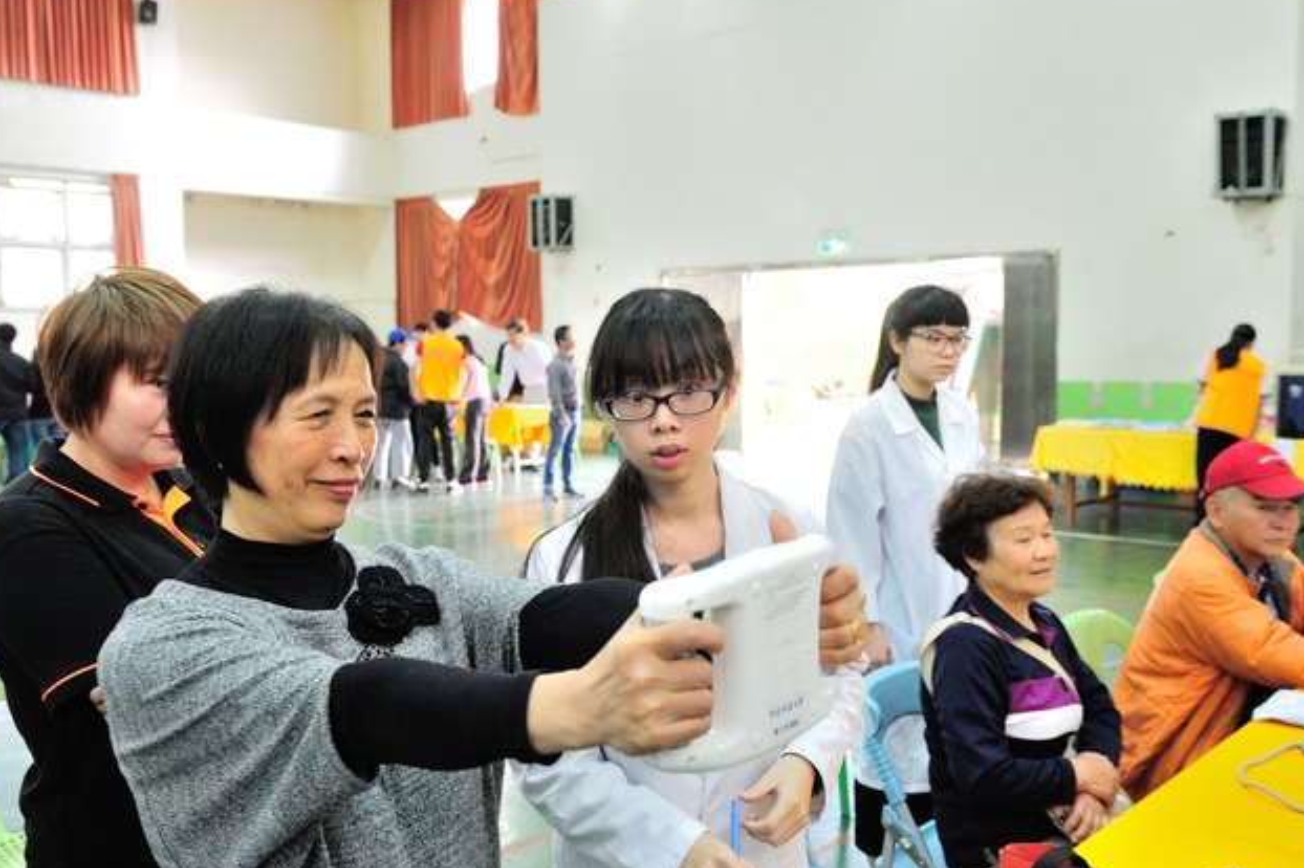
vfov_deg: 36.8
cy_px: 428
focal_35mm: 36
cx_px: 673
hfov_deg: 53.1
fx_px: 1303
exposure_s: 1/50
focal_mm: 32
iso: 1250
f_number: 4.5
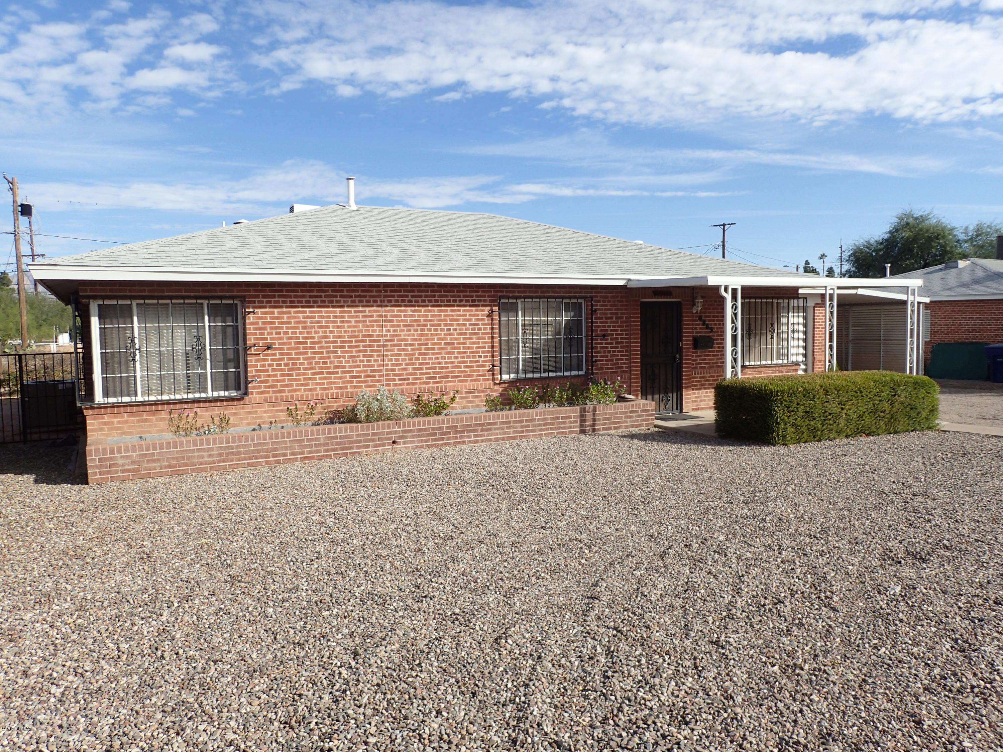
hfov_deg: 69.4
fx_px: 724
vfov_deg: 54.9
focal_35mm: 25
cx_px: 502
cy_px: 376
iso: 100
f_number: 8
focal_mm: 4.5
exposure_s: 1/160
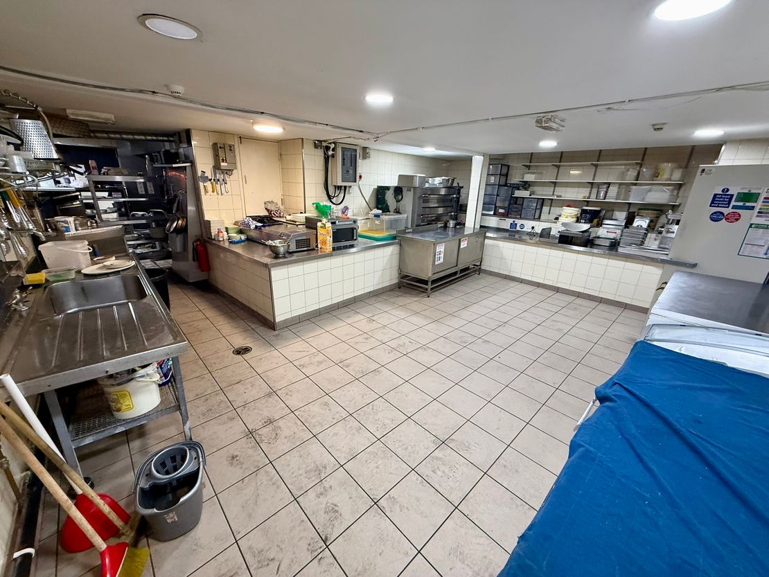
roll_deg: -1.9
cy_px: 288
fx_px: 311
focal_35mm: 14
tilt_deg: -19.1
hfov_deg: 102.1
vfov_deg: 85.7
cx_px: 384
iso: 200
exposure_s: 1/50
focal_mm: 2.22
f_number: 2.2
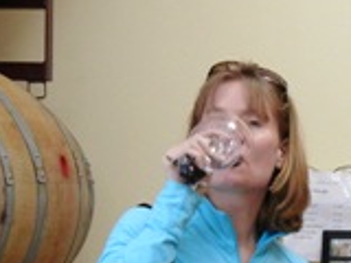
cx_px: 347
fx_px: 1288
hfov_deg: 15.3
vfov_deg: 11.4
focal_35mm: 127
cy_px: 348
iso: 400
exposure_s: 1/31.5
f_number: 3.7
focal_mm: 7.1
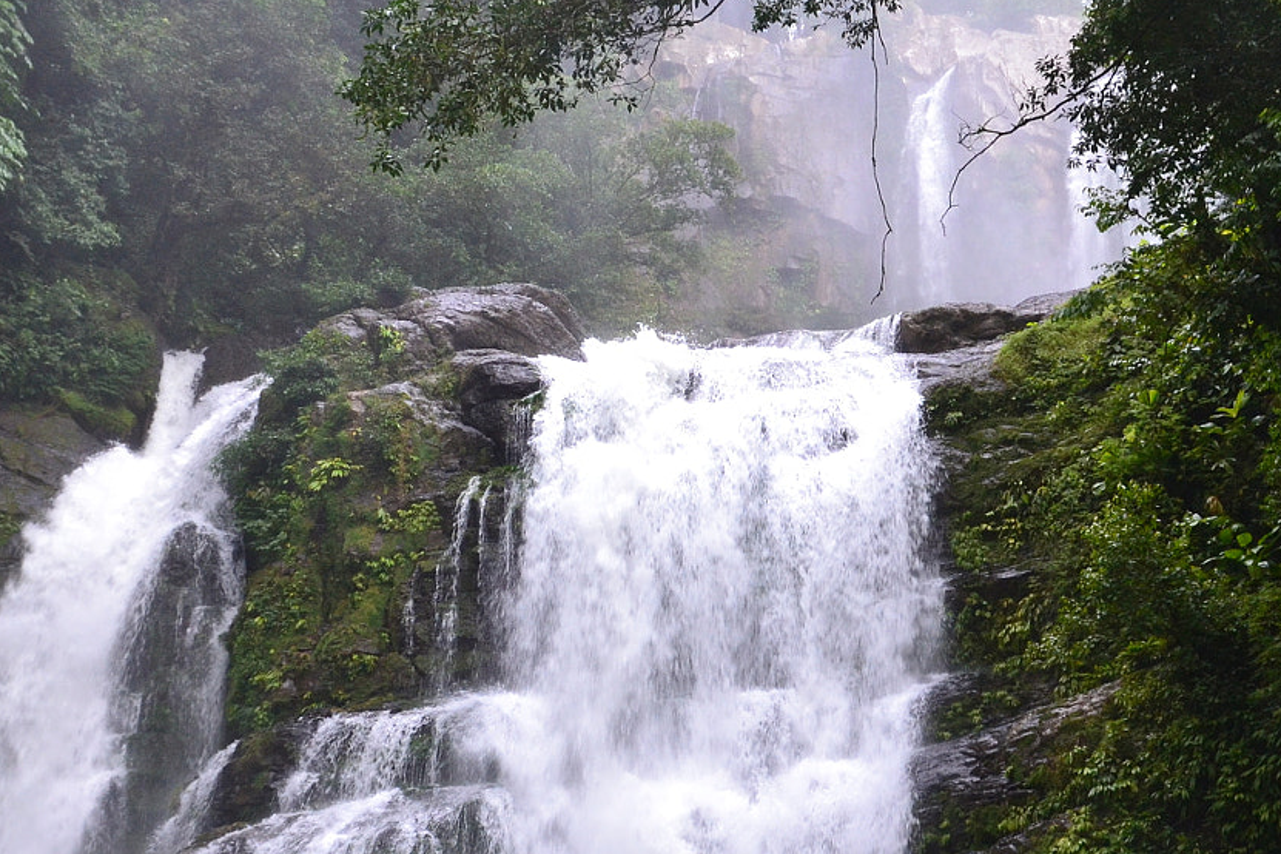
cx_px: 552
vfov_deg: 25.9
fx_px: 1850
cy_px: 344
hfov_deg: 38.1
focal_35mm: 52
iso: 800
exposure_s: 1/60
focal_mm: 18
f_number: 8
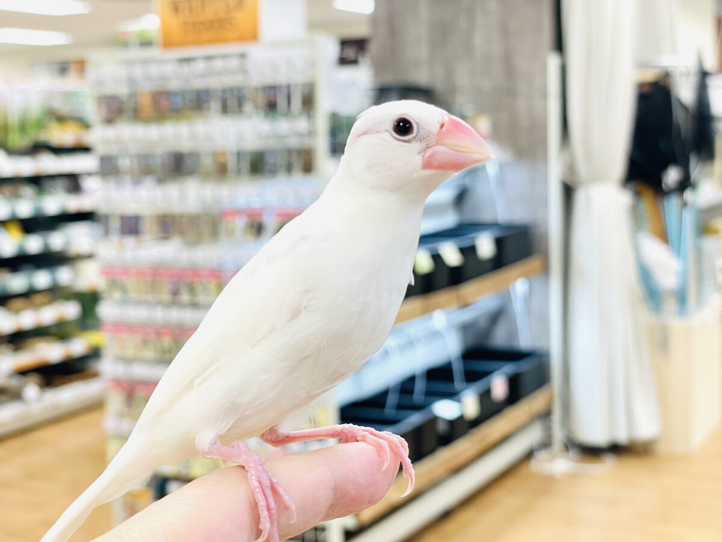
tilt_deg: -6.2
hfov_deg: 36.8
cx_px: 361
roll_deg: +1.9
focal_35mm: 52
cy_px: 271
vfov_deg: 28.0
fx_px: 1085
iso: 125
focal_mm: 6
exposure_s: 1/99
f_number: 2
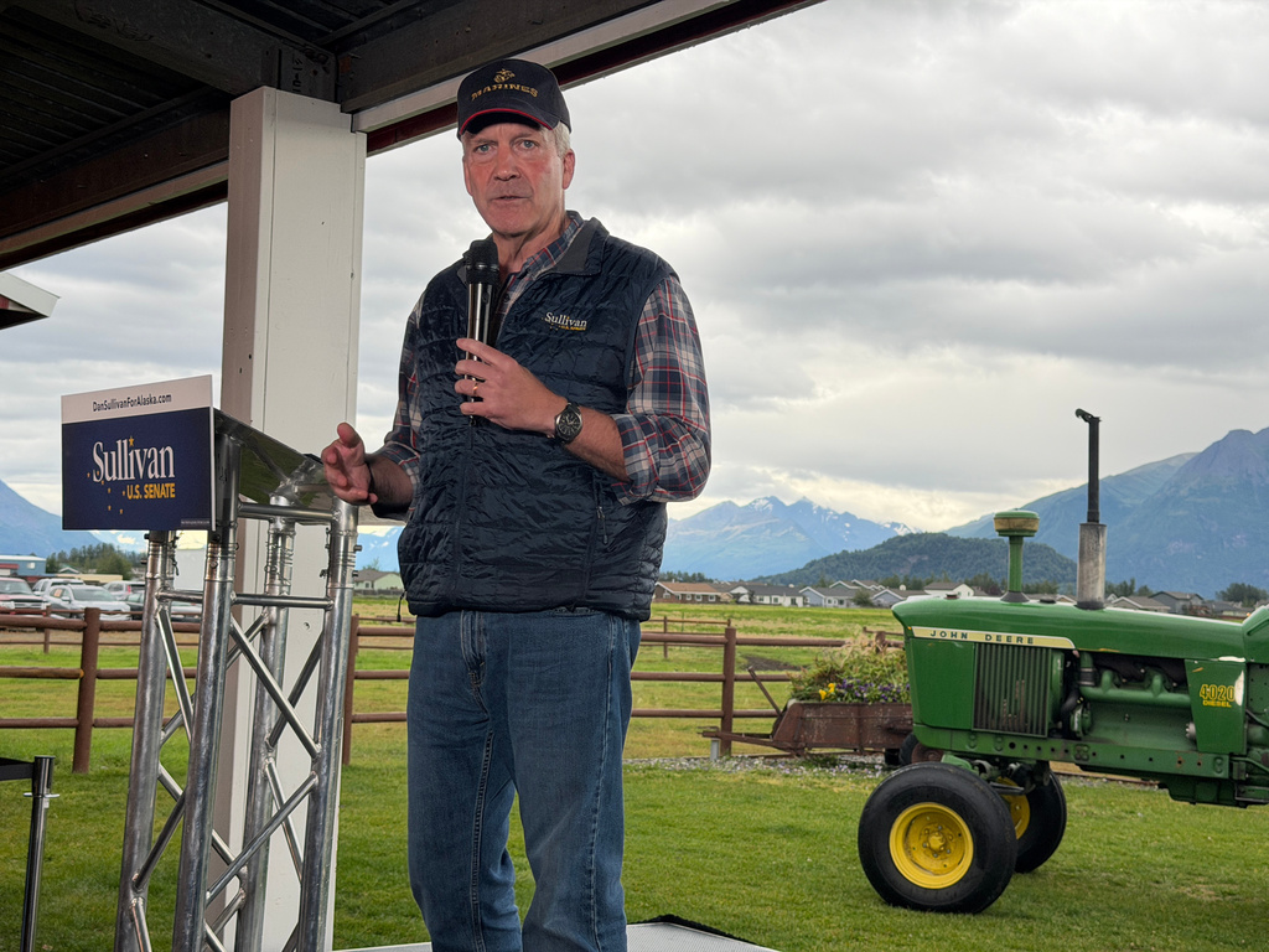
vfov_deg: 30.3
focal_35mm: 48
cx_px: 634
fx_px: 1760
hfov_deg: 39.7
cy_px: 476
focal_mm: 6.8
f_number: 1.8
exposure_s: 1/352
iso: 64
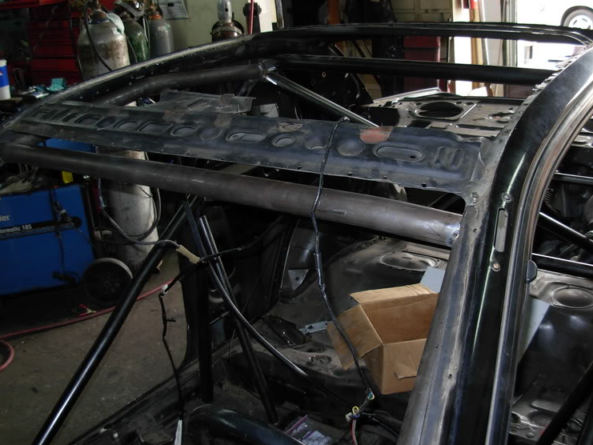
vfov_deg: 35.1
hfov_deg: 45.8
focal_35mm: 41
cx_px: 302
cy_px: 210
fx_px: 702
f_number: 2.9
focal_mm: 6.3
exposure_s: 1/22.6
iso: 79
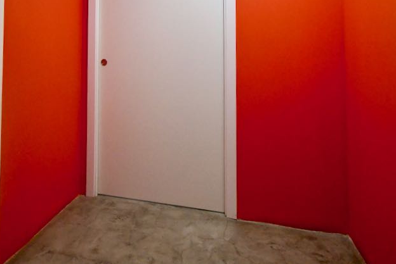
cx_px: 151
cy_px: 44
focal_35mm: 26
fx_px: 286
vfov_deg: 46.4
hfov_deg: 68.4
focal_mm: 10
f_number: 4
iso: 3200
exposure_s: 1/100
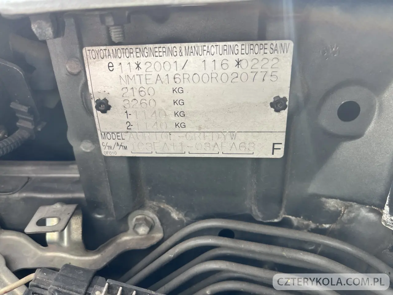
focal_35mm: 26
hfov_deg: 67.3
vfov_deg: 53.1
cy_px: 148
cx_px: 196
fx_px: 295
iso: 50
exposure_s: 1/307
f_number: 1.6
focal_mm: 5.1
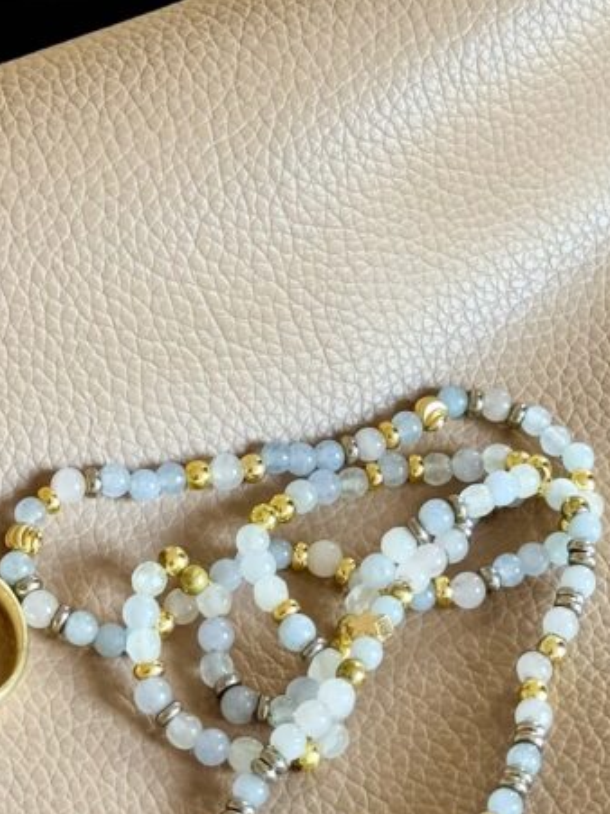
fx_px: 2562
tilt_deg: -53.7
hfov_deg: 13.6
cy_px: 253
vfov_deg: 18.0
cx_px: 363
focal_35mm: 109
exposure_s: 1/60
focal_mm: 6.76
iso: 100
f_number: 1.78
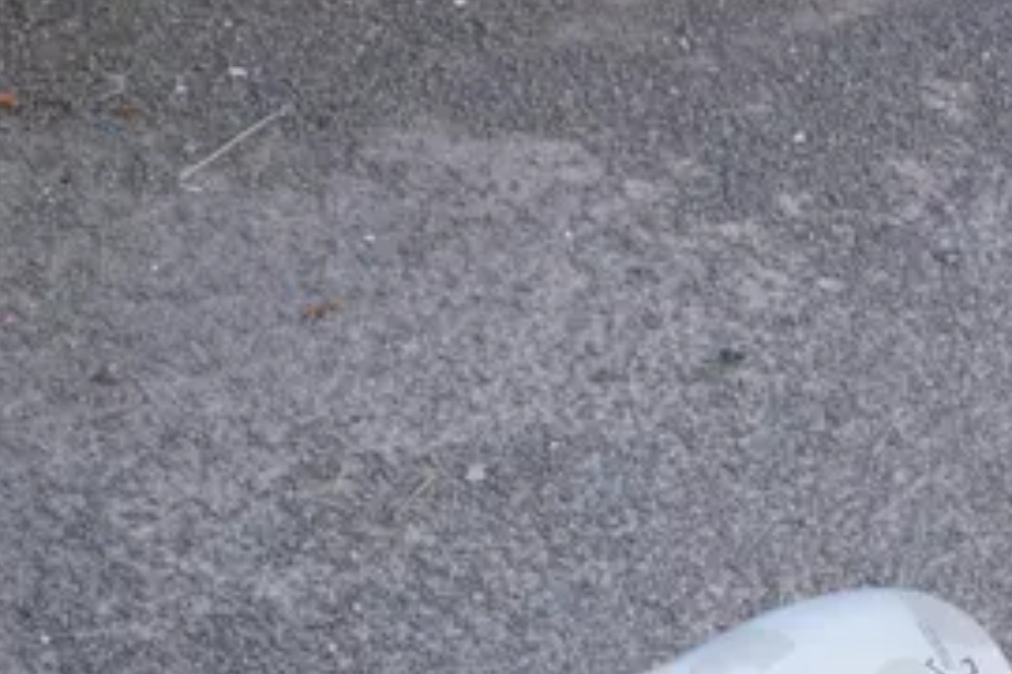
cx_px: 15
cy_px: 1273
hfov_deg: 16.0
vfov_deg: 10.2
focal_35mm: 126
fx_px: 3542
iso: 200
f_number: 5
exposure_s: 1/200
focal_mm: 16
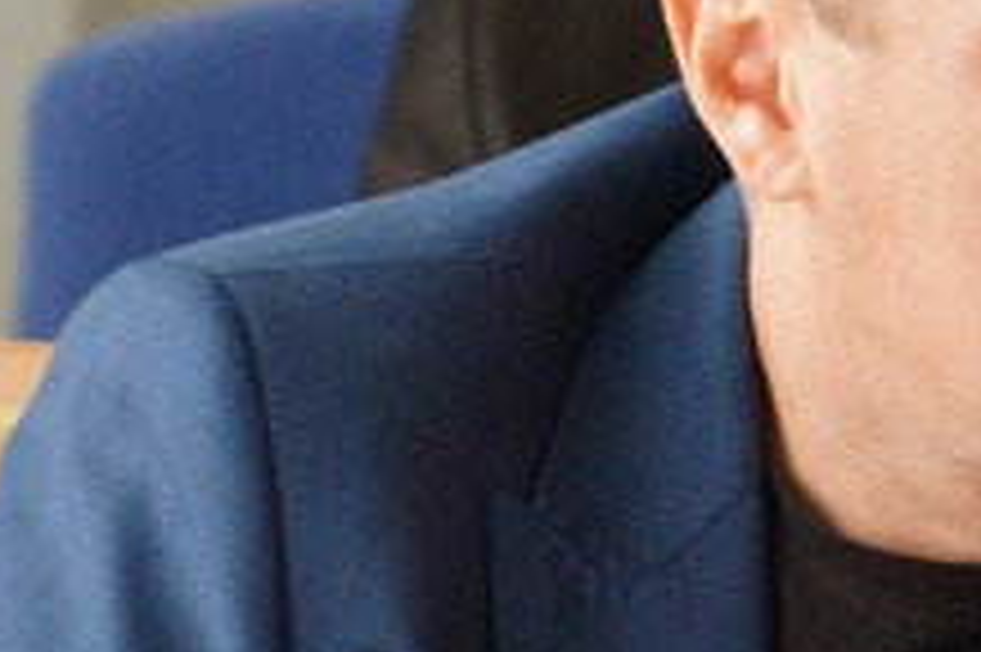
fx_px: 14404
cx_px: 909
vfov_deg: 2.6
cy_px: 277
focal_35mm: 529
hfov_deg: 3.9
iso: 3200
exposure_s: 1/125
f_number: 5.6
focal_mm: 110
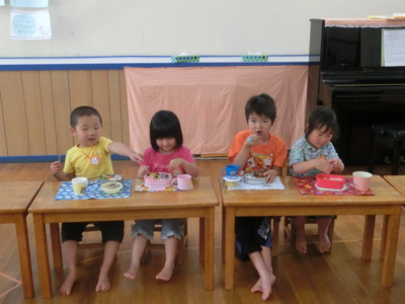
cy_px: 152
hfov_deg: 46.8
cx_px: 202
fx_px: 468
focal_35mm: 40
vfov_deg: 36.0
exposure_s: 1/125
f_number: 4
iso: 500
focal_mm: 7.15
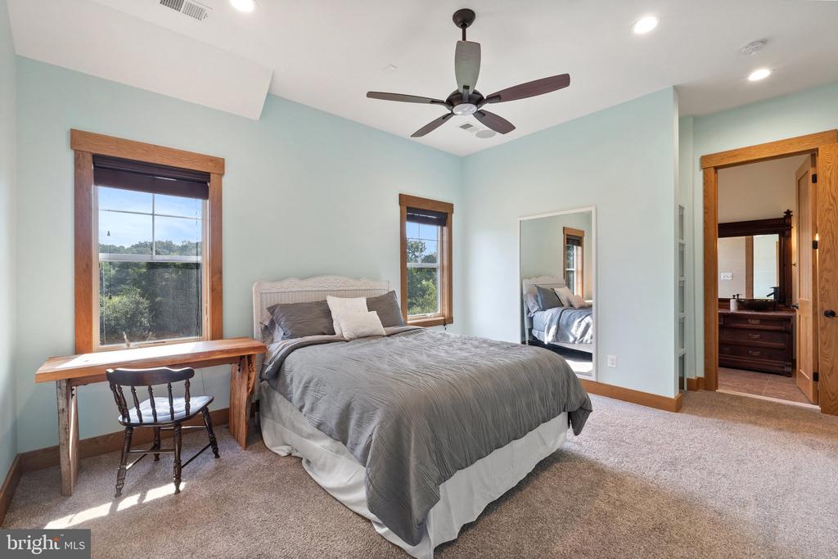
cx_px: 419
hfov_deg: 100.4
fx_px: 349
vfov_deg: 77.3
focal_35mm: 15
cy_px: 280
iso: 800
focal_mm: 10
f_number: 8
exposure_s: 1/10
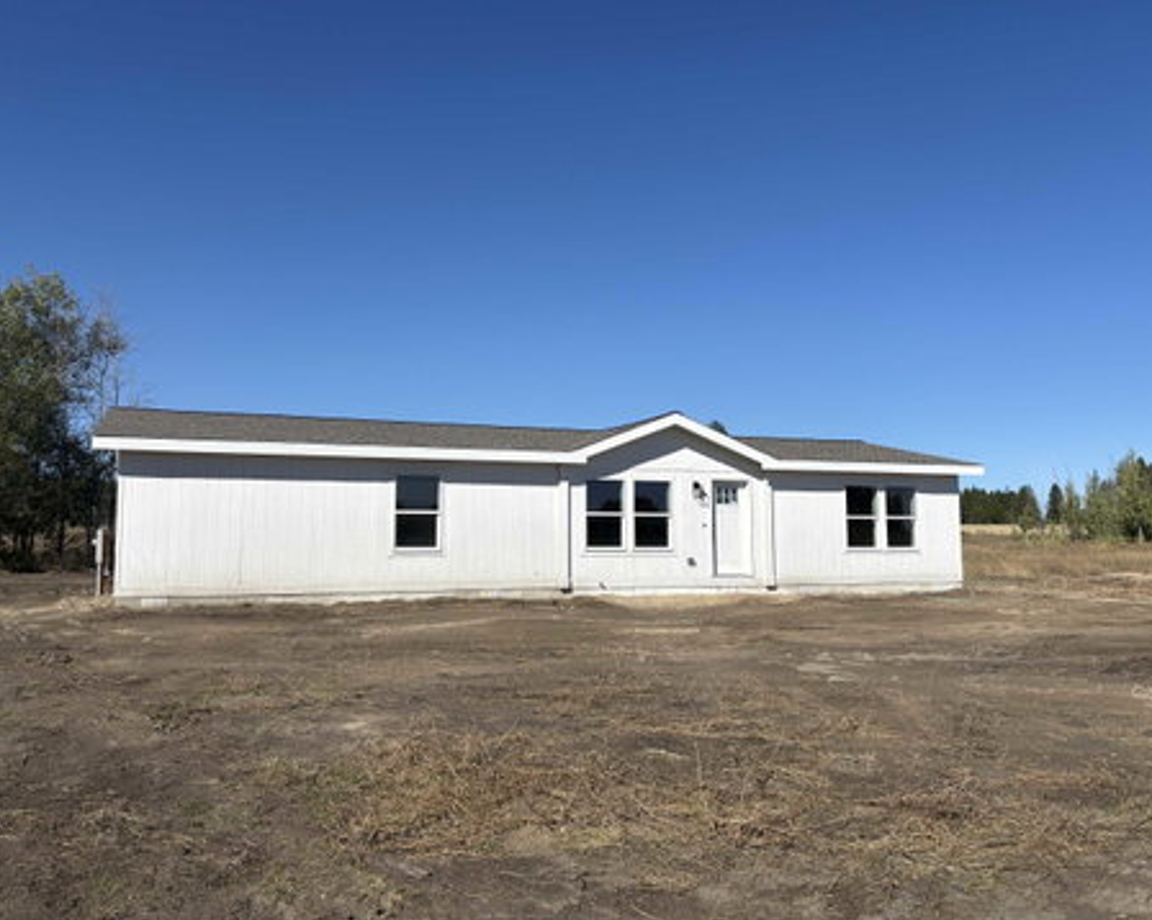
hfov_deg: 60.4
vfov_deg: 49.9
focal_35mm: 29
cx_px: 553
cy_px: 447
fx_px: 988
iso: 50
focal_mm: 5.96
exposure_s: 1/6329
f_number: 1.6
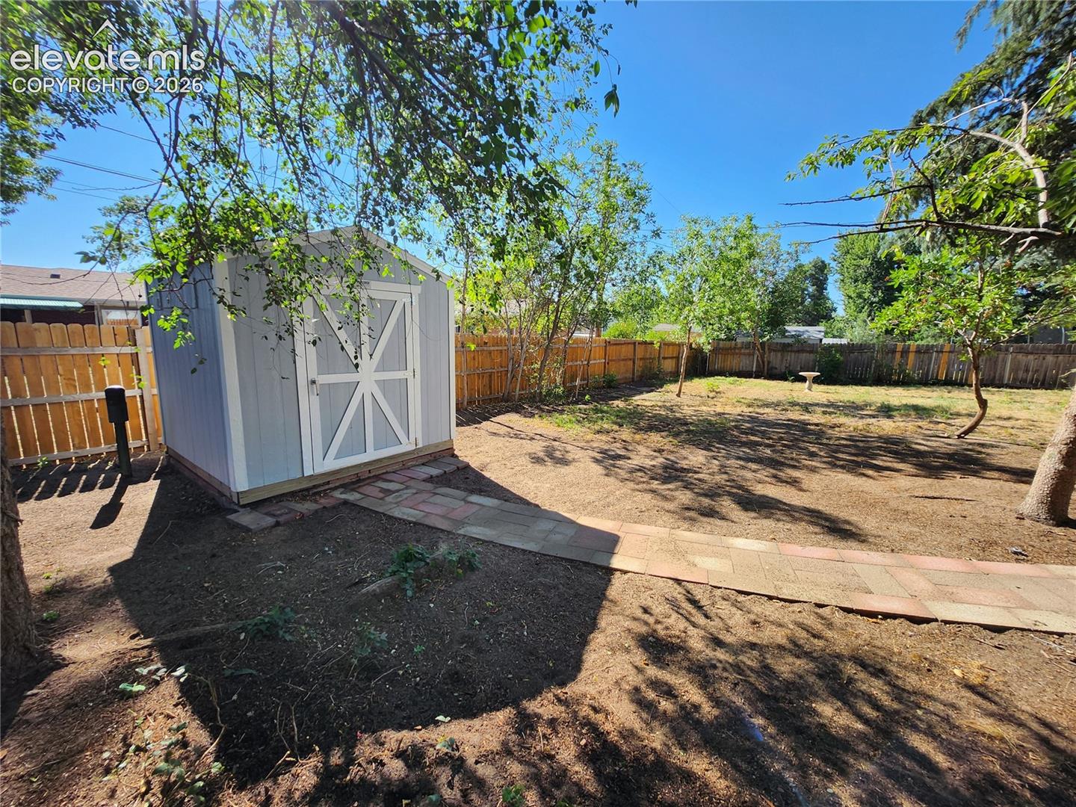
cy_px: 404
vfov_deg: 89.9
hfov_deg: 106.2
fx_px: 404
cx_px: 538
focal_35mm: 13
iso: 32
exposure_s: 1/395
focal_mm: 1.74
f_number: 2.2
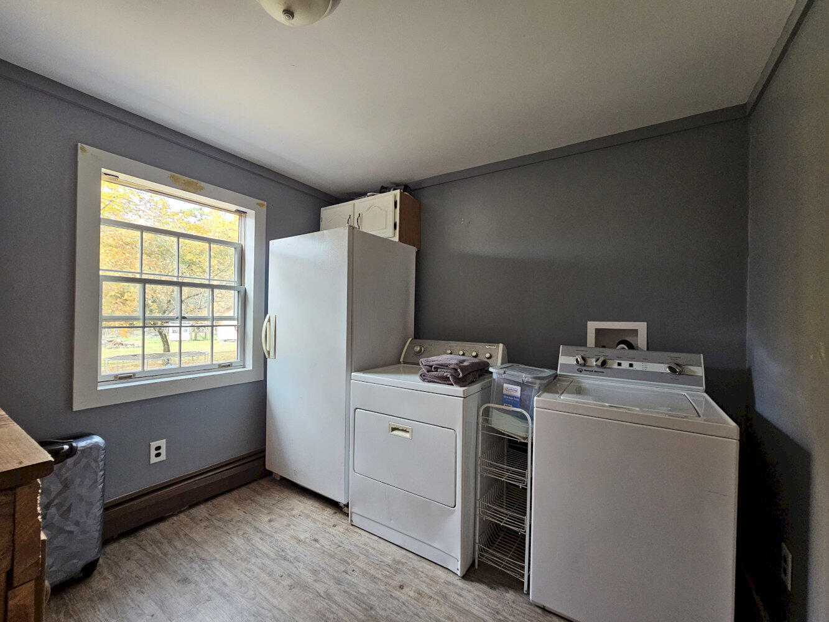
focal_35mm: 13
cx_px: 414
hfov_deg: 106.2
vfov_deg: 89.9
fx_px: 311
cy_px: 311
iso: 200
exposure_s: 1/77.4
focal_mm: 2.2
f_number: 2.2
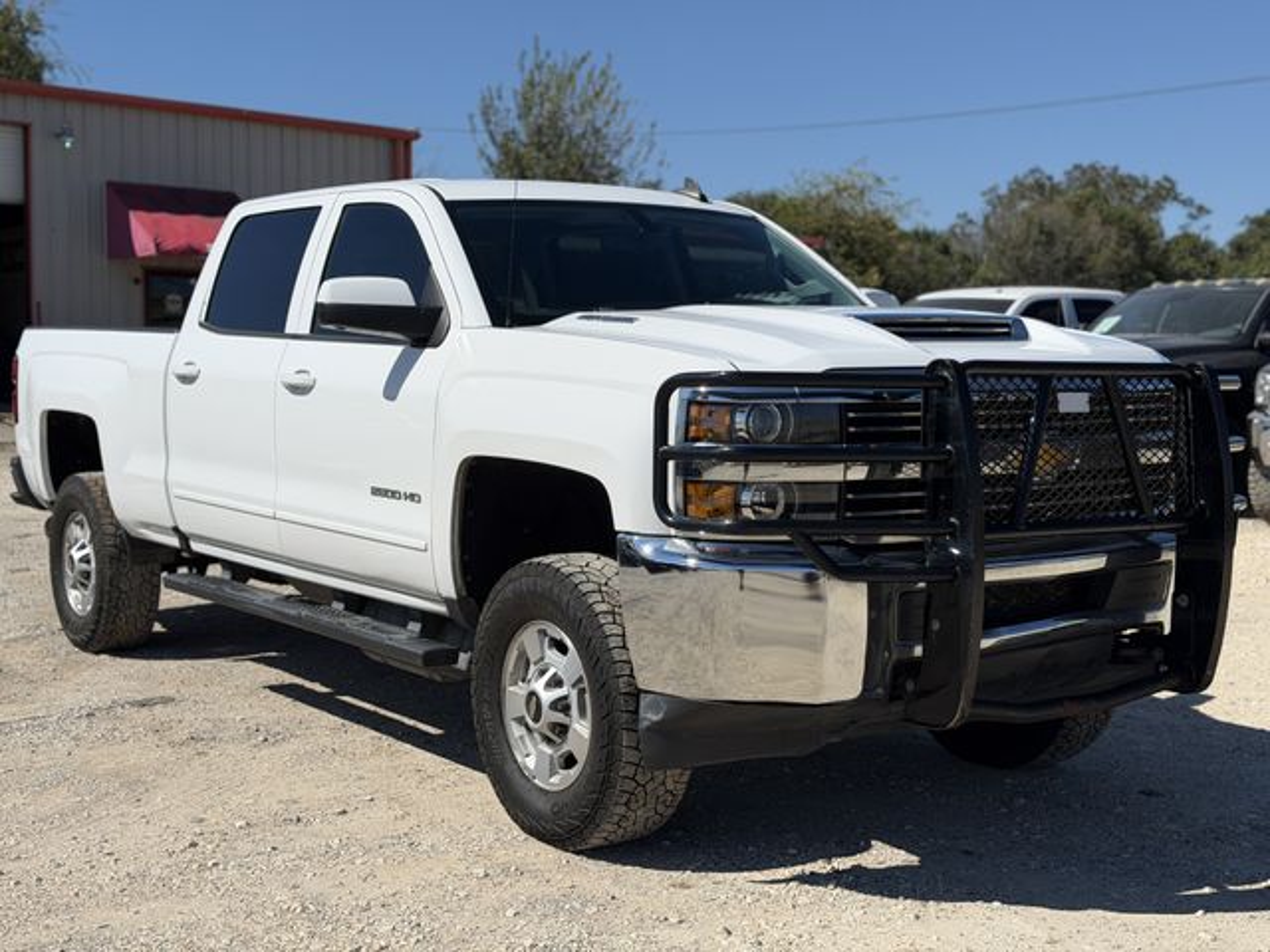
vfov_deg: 30.3
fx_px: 1761
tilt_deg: -3.6
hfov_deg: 39.7
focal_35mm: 48
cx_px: 635
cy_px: 476
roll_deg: -1.3
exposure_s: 1/11364
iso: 80
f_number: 1.78
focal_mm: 6.76
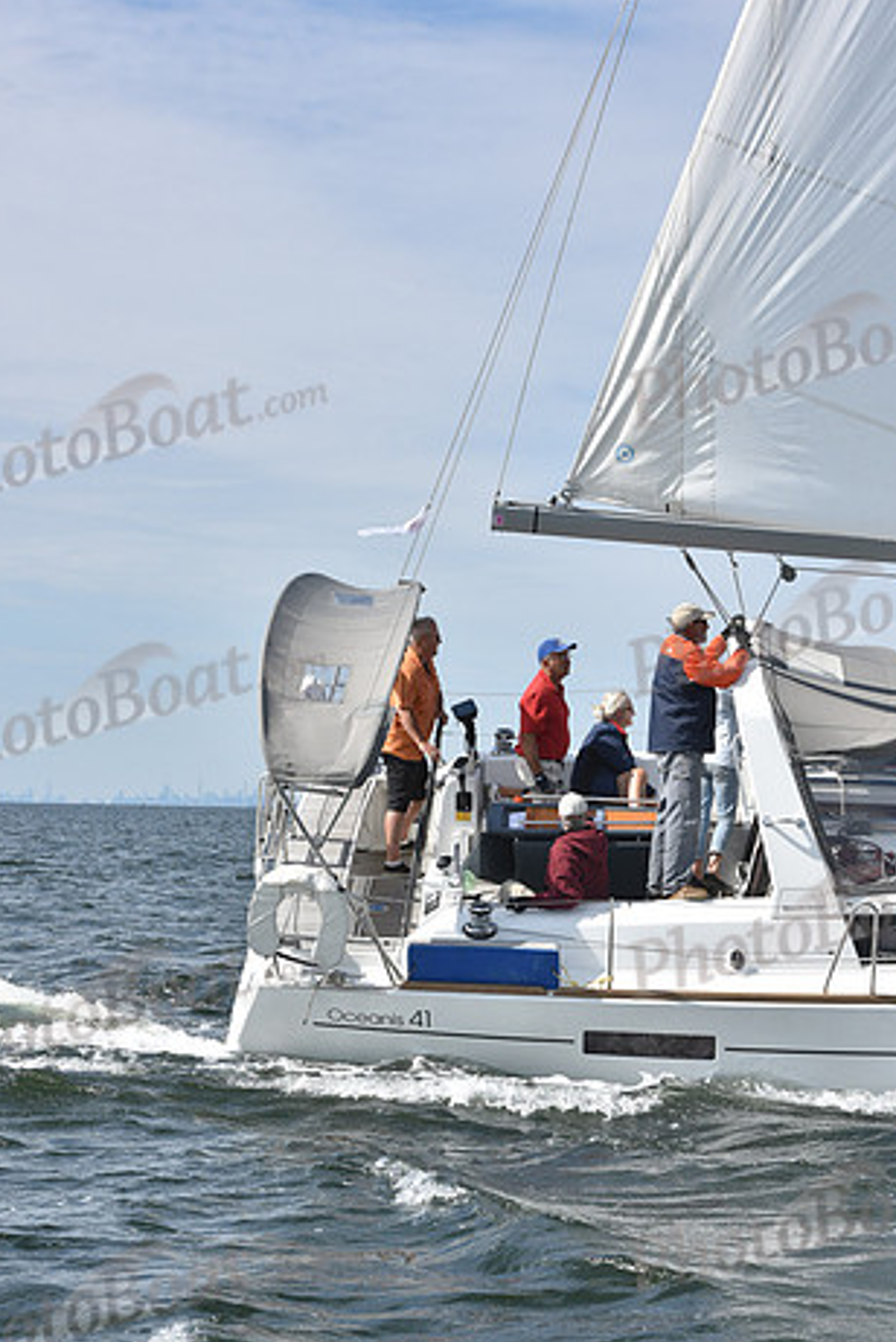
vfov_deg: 23.1
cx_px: 479
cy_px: 815
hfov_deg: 15.6
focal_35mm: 88
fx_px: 3280
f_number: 9
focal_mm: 70
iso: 320
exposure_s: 1/1000
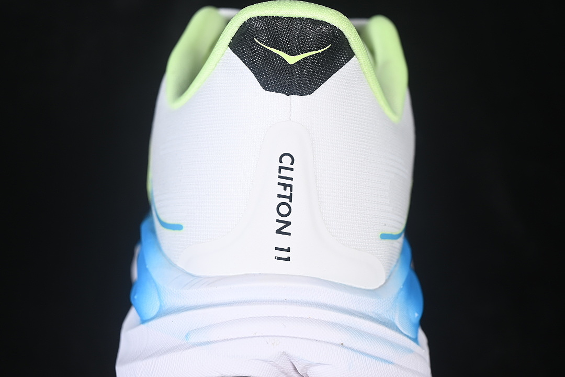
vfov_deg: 18.2
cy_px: 188
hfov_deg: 27.0
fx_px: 1177
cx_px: 282
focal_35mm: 75
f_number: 7.1
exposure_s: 1/80
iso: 160
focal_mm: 50
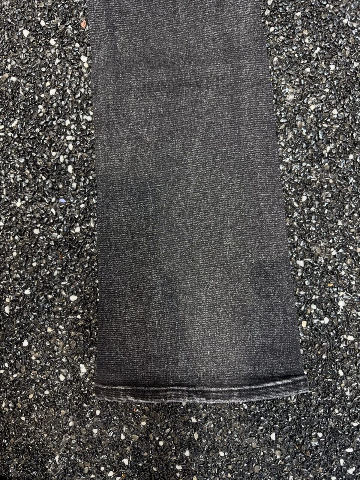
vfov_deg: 71.6
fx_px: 333
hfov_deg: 56.8
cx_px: 180
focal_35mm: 24
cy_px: 240
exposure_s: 1/100
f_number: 1.78
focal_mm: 6.76
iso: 64
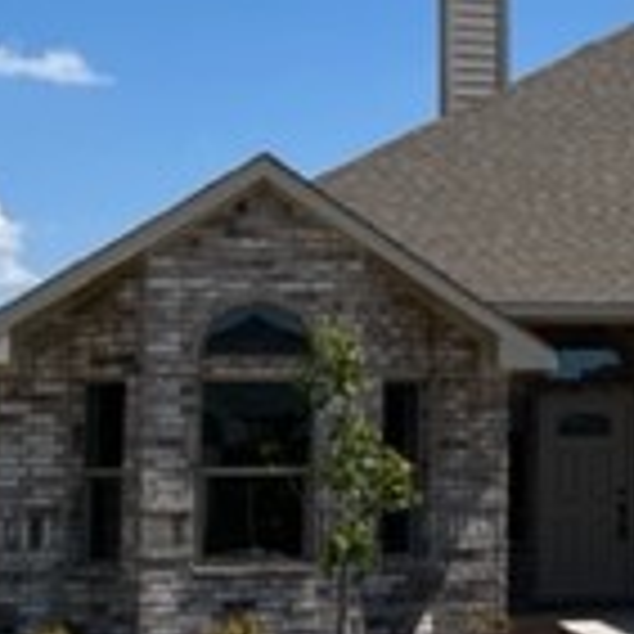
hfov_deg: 15.7
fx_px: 2155
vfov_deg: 16.7
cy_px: 238
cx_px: 877
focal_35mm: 104
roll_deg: +1.1
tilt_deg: +6.0
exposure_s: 1/6211
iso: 50
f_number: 1.5
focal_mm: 5.7
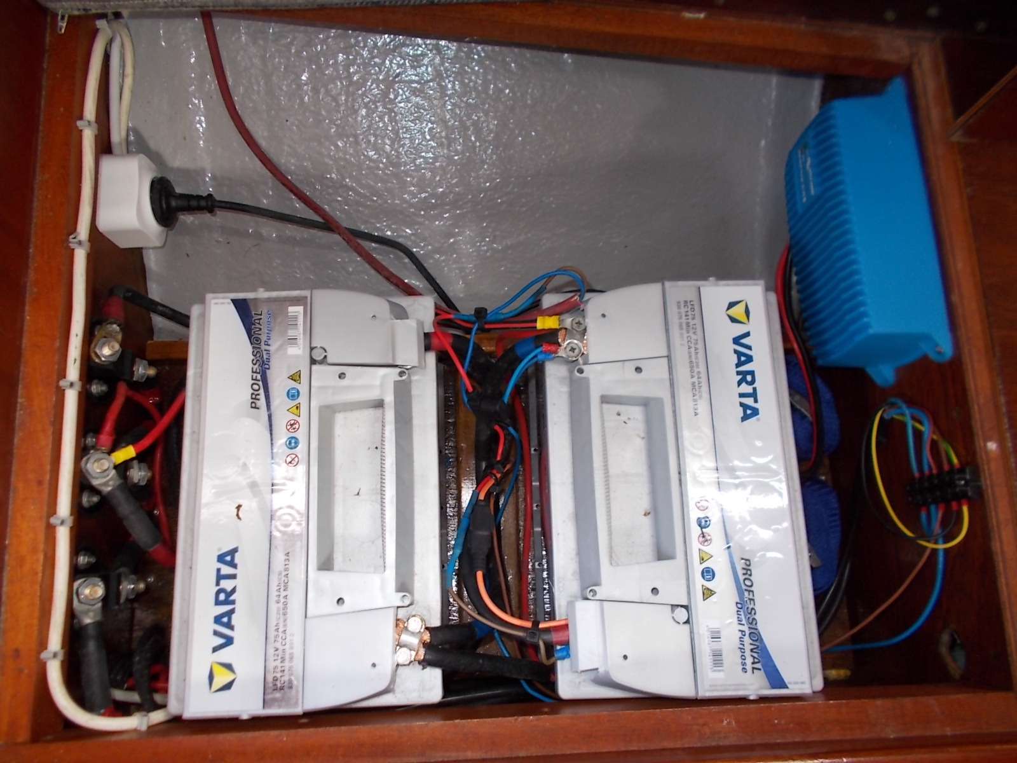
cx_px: 508
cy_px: 382
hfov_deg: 67.3
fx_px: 764
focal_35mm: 26
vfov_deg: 53.1
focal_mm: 4.6
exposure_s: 1/25
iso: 125
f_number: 3.2
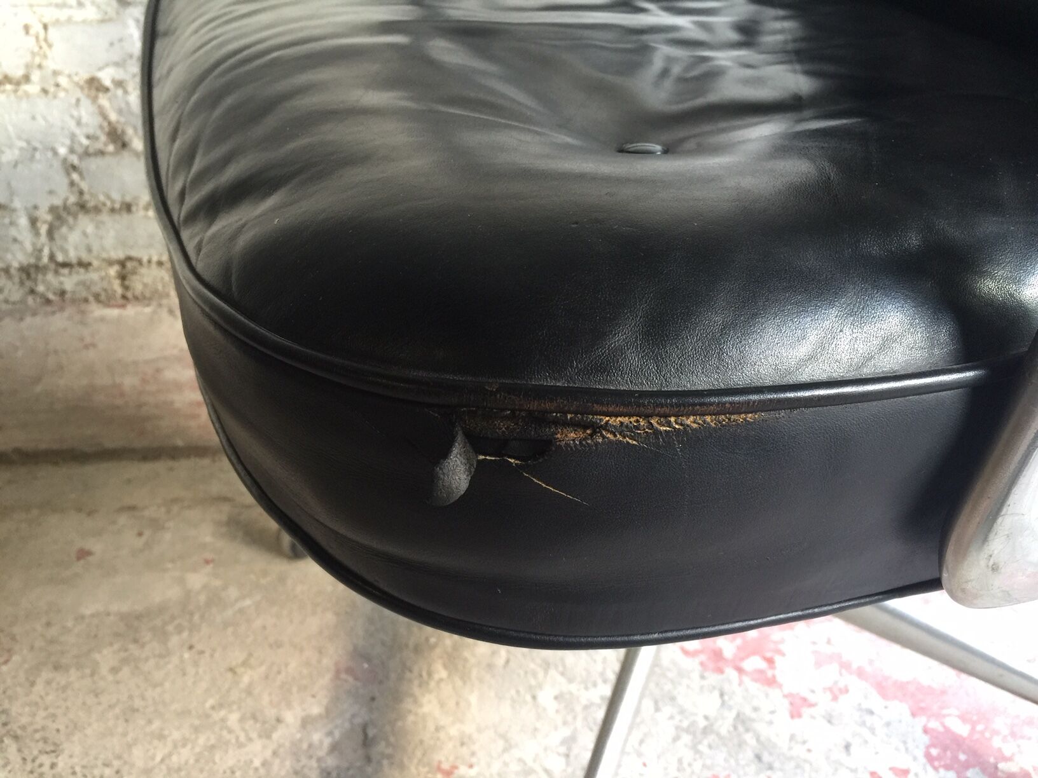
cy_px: 389
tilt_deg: -37.0
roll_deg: -2.6
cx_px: 519
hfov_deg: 61.7
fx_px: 870
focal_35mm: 29
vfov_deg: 48.2
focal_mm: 4.15
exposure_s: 1/17
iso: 64
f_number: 2.2
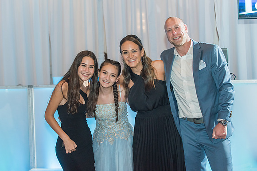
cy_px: 81
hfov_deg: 22.5
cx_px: 122
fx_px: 647
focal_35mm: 91
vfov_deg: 15.1
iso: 1600
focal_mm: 86
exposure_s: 1/125
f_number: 4
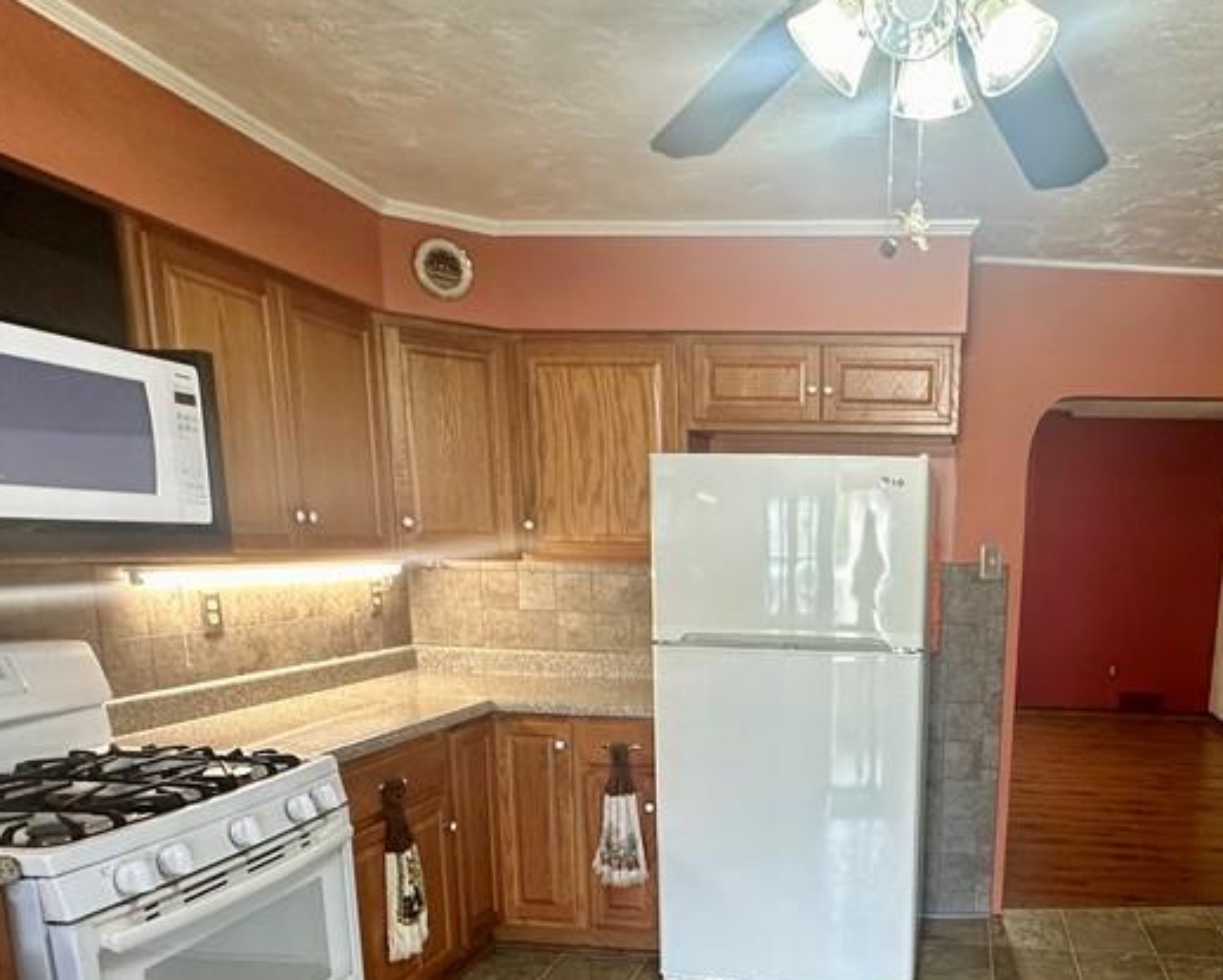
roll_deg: -0.7
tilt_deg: -11.5
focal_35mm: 27
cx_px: 874
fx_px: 978
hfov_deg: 61.4
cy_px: 741
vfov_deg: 50.9
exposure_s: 1/60
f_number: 2.2
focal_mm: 2.22
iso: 200
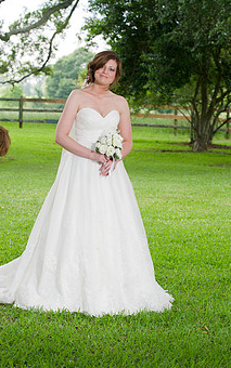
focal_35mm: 132
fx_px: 1327
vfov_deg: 15.8
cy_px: 189
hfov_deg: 9.9
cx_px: 81
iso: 500
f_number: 5.6
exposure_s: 1/200
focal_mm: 98
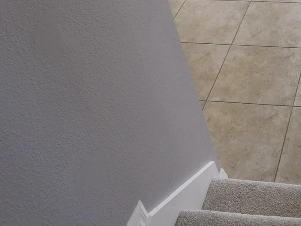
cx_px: 337
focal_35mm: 53
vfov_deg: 27.0
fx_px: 461
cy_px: 42
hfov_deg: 31.7
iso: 180
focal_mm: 4
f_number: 3
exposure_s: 1/30
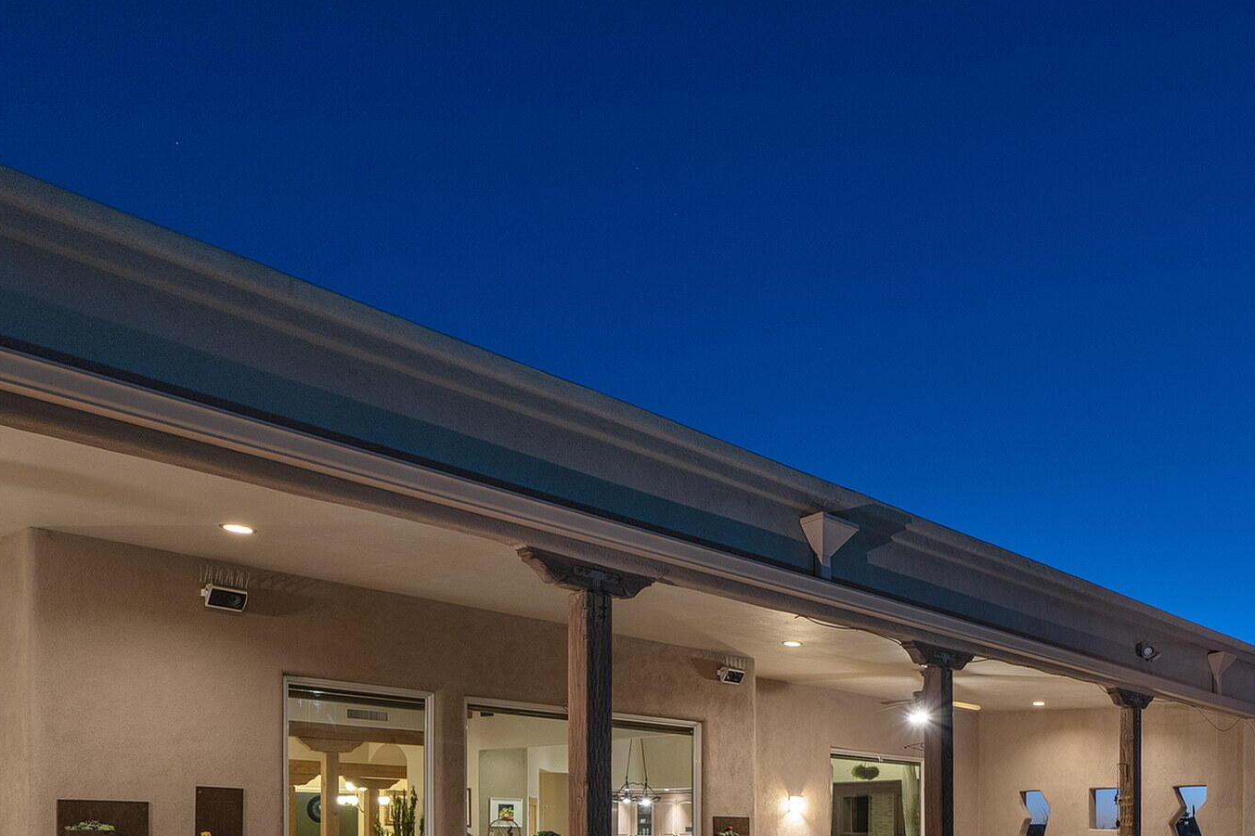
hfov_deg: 61.0
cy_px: 823
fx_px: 1011
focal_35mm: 29
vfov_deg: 39.9
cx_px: 903
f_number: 7.1
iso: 200
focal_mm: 14
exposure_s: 2.5
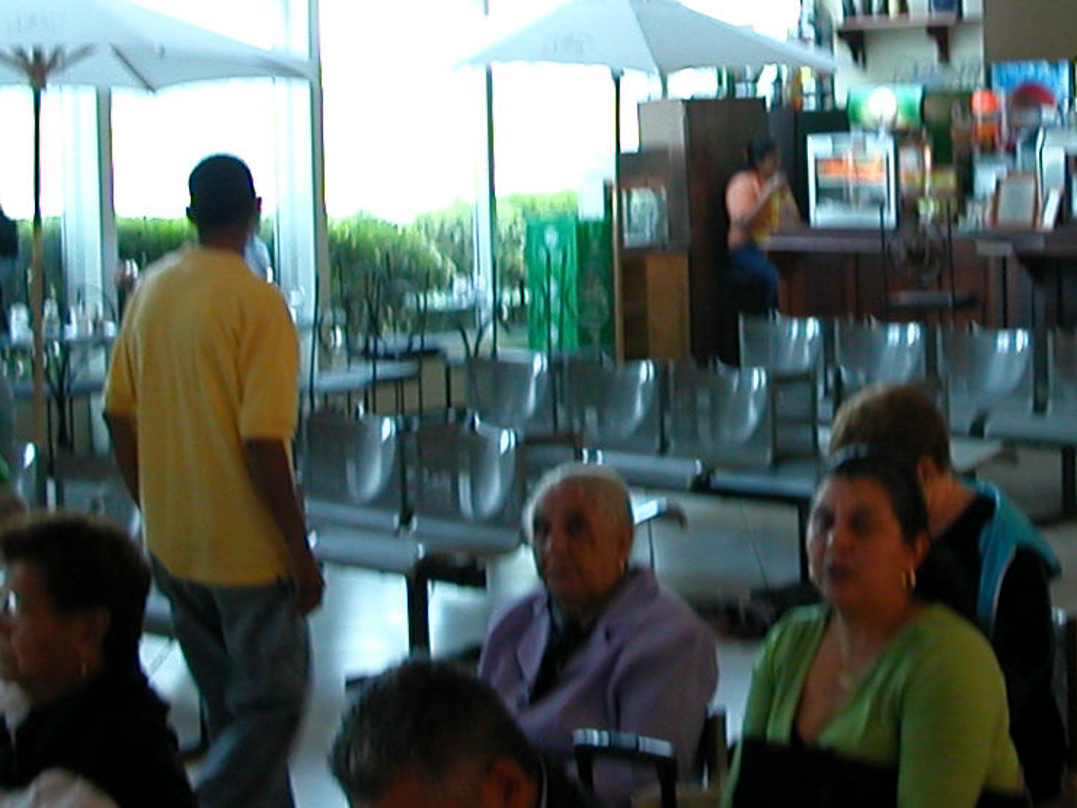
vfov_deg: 18.3
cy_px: 230
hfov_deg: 24.1
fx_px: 2489
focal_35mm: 80
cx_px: 840
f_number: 2.7
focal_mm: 5.6
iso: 100
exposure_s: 1/36.8
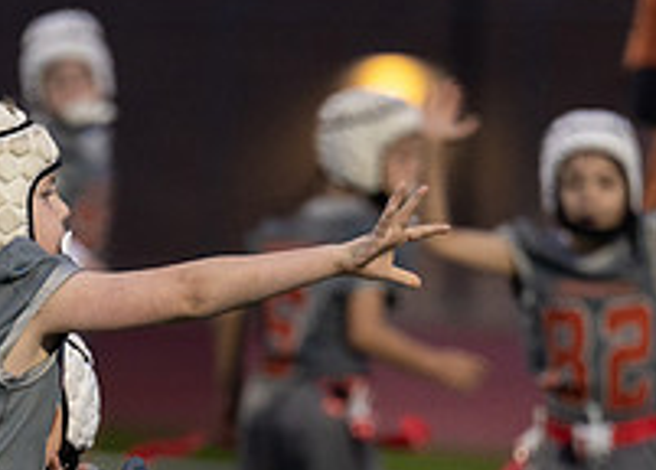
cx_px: 128
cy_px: 459
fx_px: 13577
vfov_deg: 2.0
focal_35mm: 728
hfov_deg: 2.8
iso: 1250
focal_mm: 200
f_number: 2.8
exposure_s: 1/800
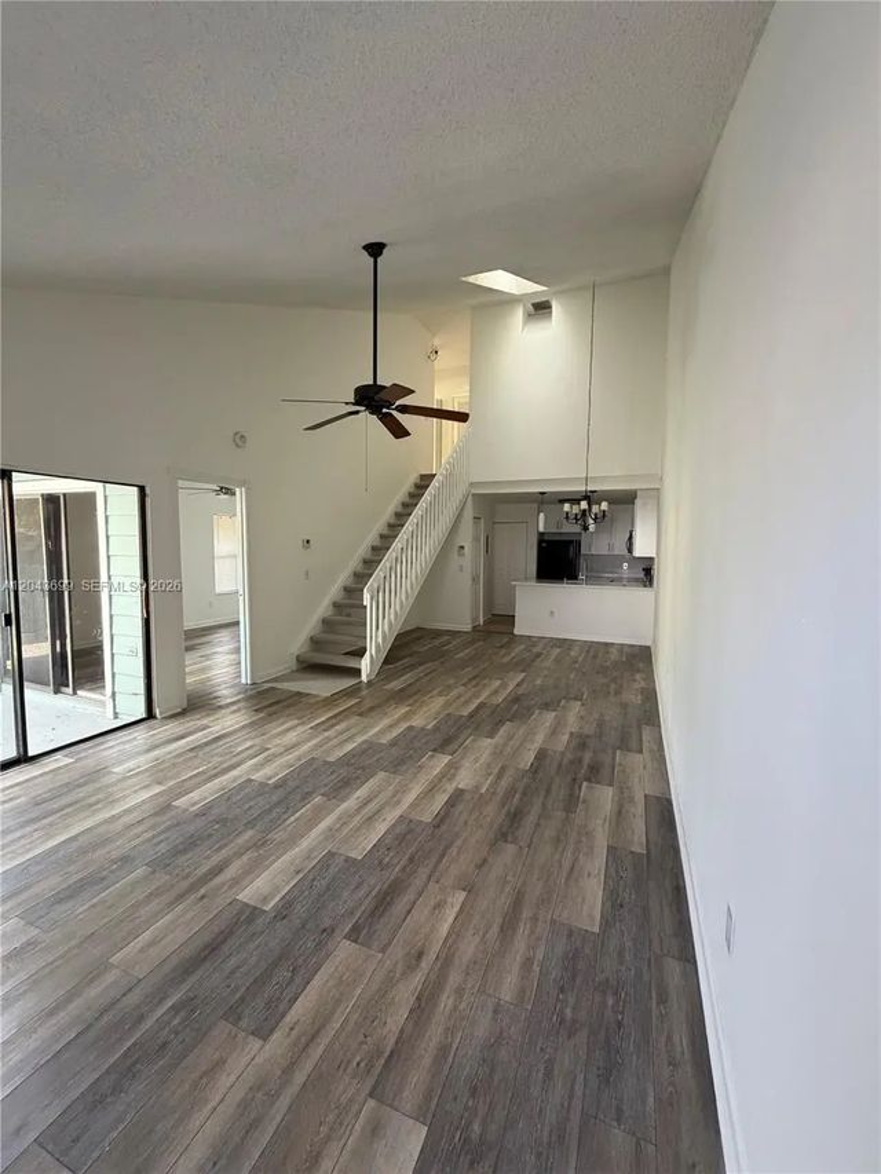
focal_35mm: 14
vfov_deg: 102.1
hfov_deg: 85.7
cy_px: 587
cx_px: 440
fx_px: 475
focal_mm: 2.22
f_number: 2.2
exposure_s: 1/114
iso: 320
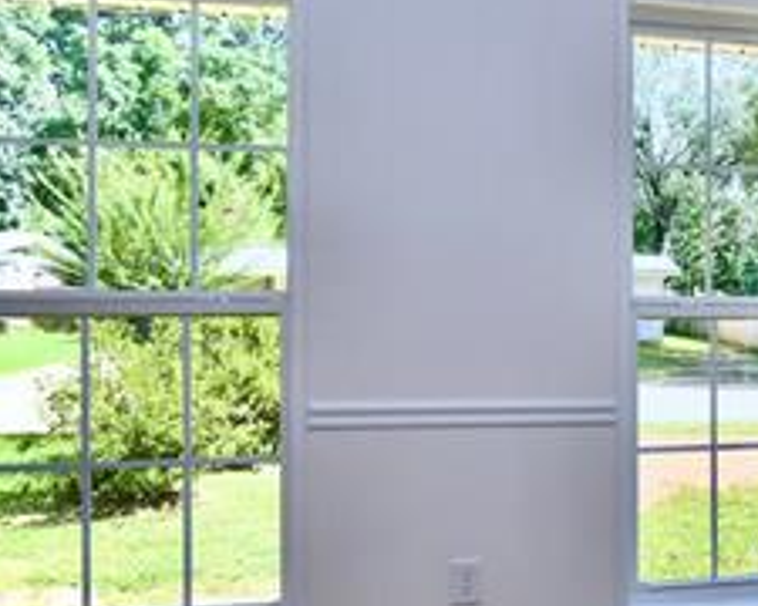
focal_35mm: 40
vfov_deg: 37.3
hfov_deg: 40.5
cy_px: 276
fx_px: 897
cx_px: 745
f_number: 5.6
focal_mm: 10
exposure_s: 1/125
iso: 200
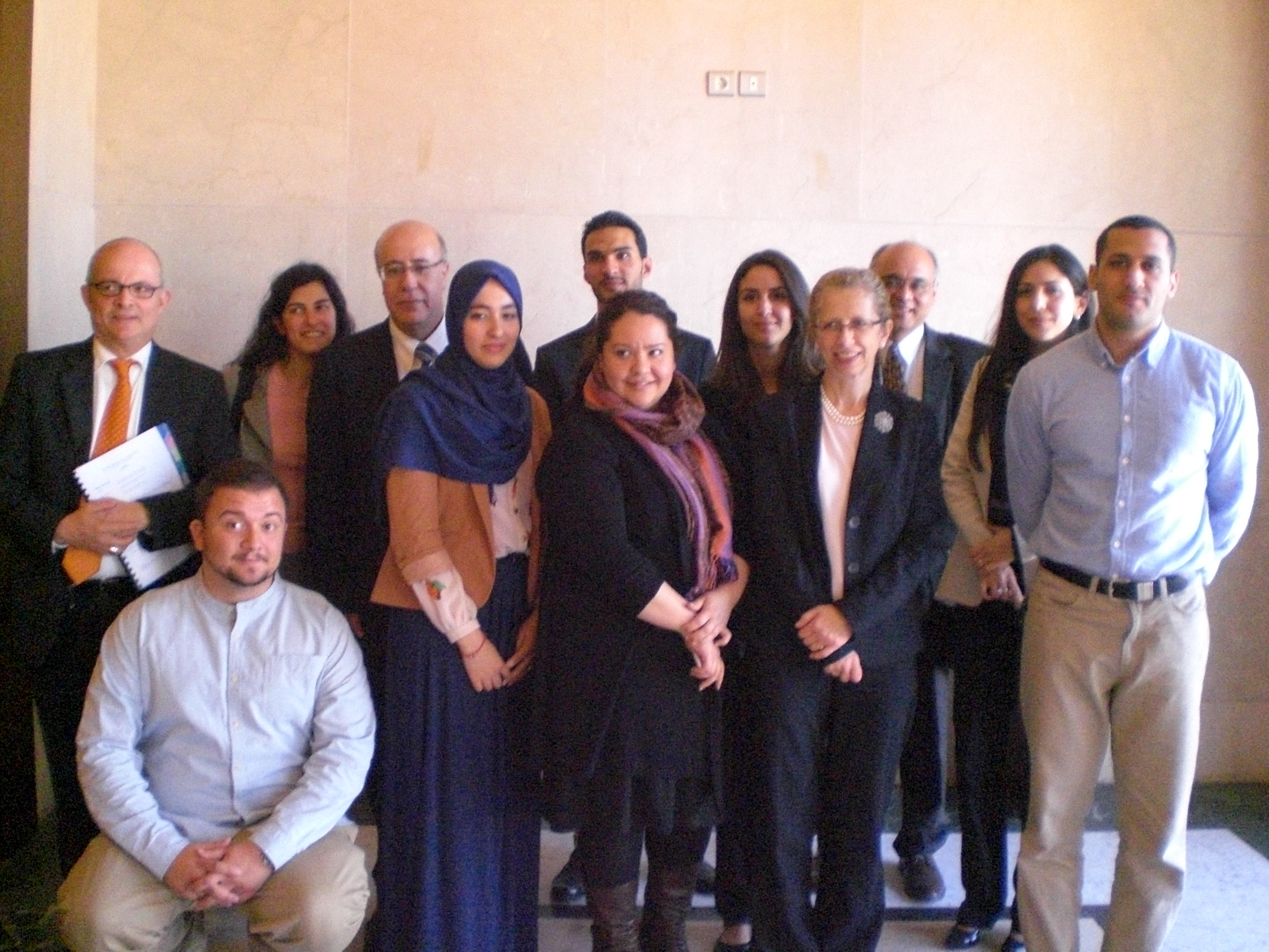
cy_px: 476
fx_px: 1393
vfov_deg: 37.7
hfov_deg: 49.0
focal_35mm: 38
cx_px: 634
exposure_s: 1/50
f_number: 3.1
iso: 800
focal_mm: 6.3
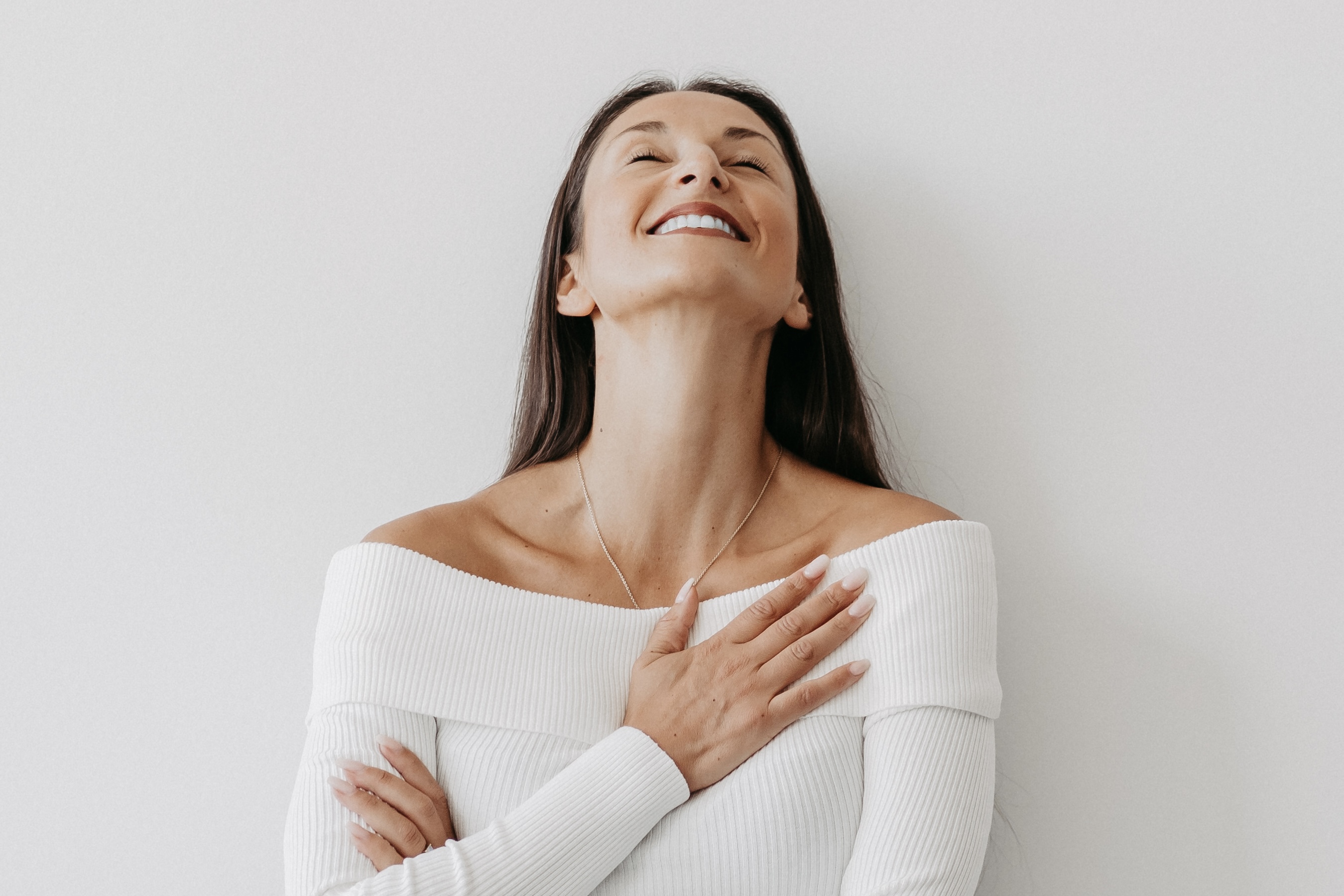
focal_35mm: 85
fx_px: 3173
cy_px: 448
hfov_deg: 23.9
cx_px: 672
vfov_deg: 16.1
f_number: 2.2
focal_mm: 85
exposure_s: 1/500
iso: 640
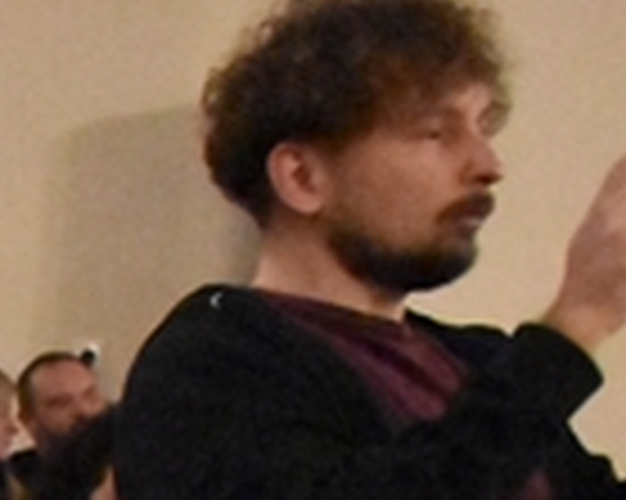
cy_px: 1250
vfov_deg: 7.0
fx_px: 3832
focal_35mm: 207
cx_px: -1621
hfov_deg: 7.5
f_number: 3.8
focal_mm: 20
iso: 12800
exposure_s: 1/80
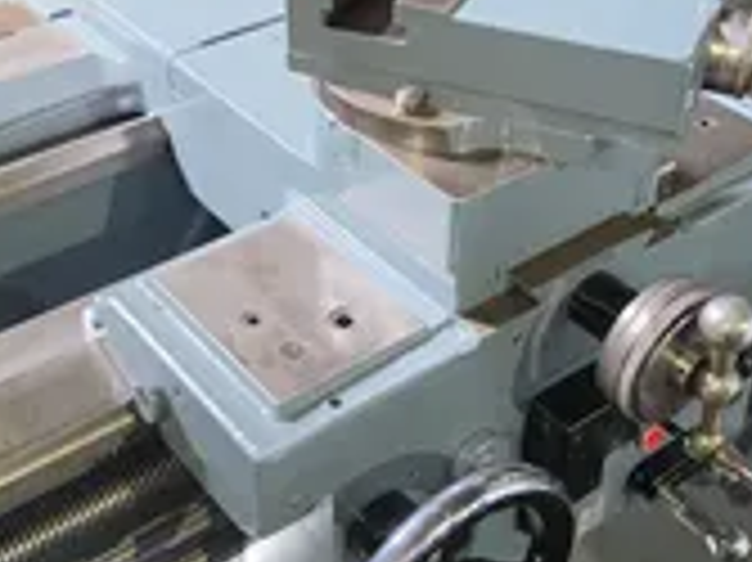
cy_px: 180
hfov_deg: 34.9
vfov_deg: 26.4
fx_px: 1194
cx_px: 351
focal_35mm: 55
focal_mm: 6.5
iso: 500
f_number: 1.4
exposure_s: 1/120
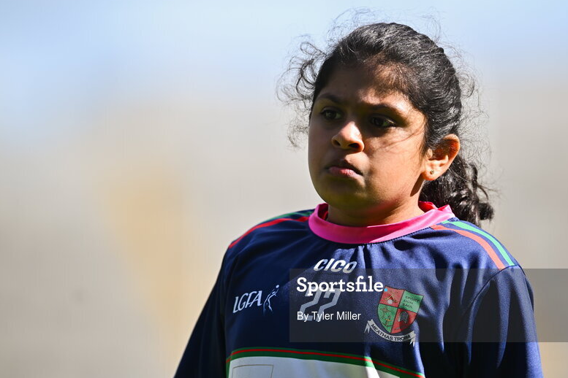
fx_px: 8314
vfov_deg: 2.6
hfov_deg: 3.9
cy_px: 238
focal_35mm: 527
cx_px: 326
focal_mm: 400
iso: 160
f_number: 2.8
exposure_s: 1/1600
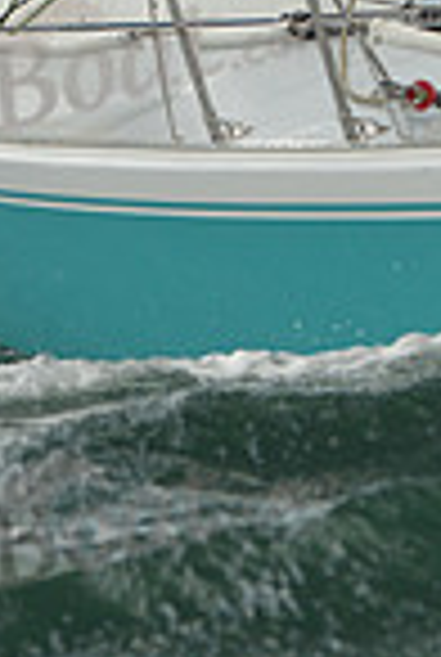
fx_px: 6236
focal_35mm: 341
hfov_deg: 4.0
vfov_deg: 6.0
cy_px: -205
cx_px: 576
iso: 400
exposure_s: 1/800
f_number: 4.5
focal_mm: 86
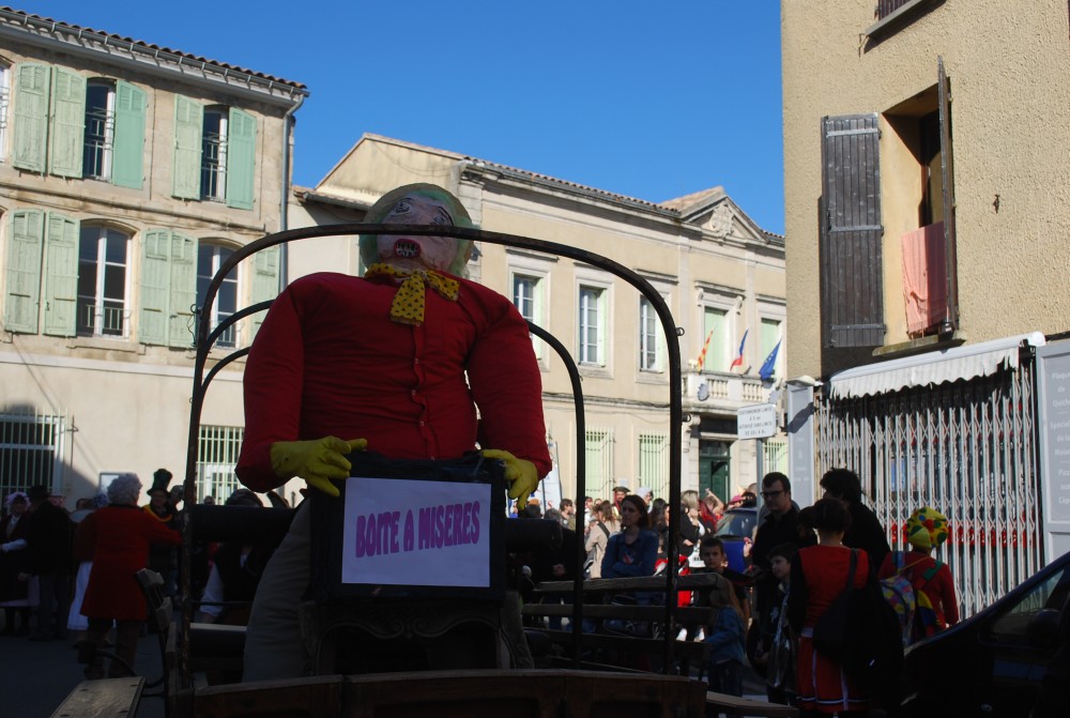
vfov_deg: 34.4
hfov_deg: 49.5
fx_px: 1161
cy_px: 359
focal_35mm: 39
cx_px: 535
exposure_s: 1/250
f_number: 8
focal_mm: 26
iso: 100
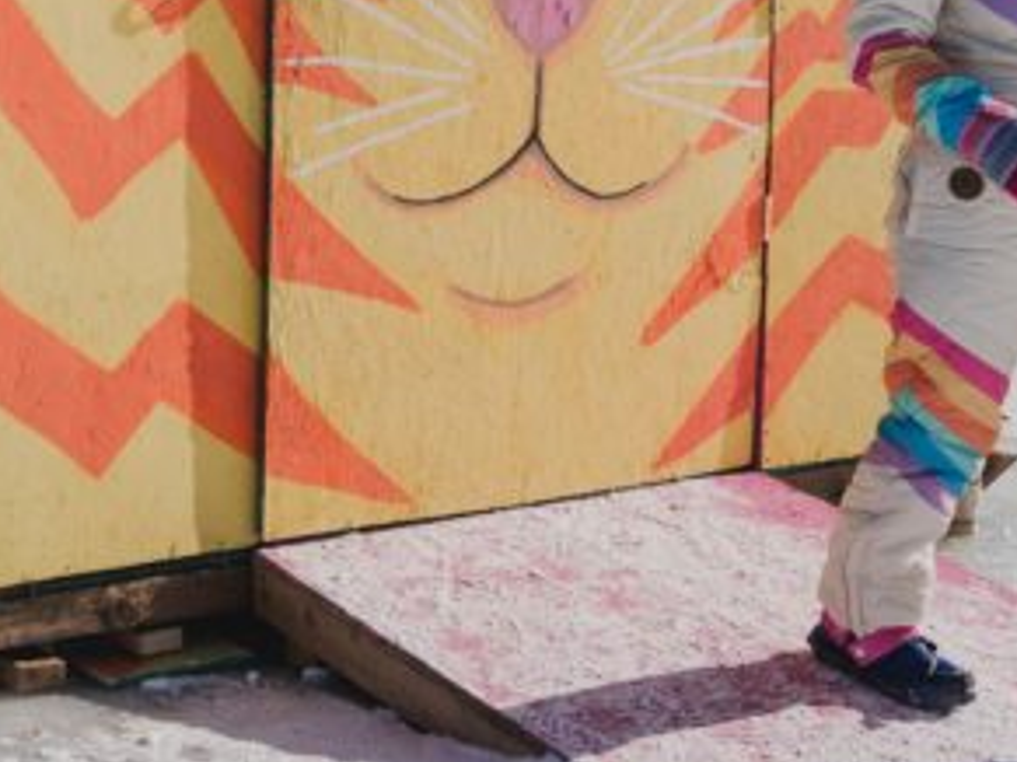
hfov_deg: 21.1
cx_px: -126
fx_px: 2584
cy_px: -82
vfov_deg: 16.3
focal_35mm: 88
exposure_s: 1/2500
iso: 100
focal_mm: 26
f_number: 3.2
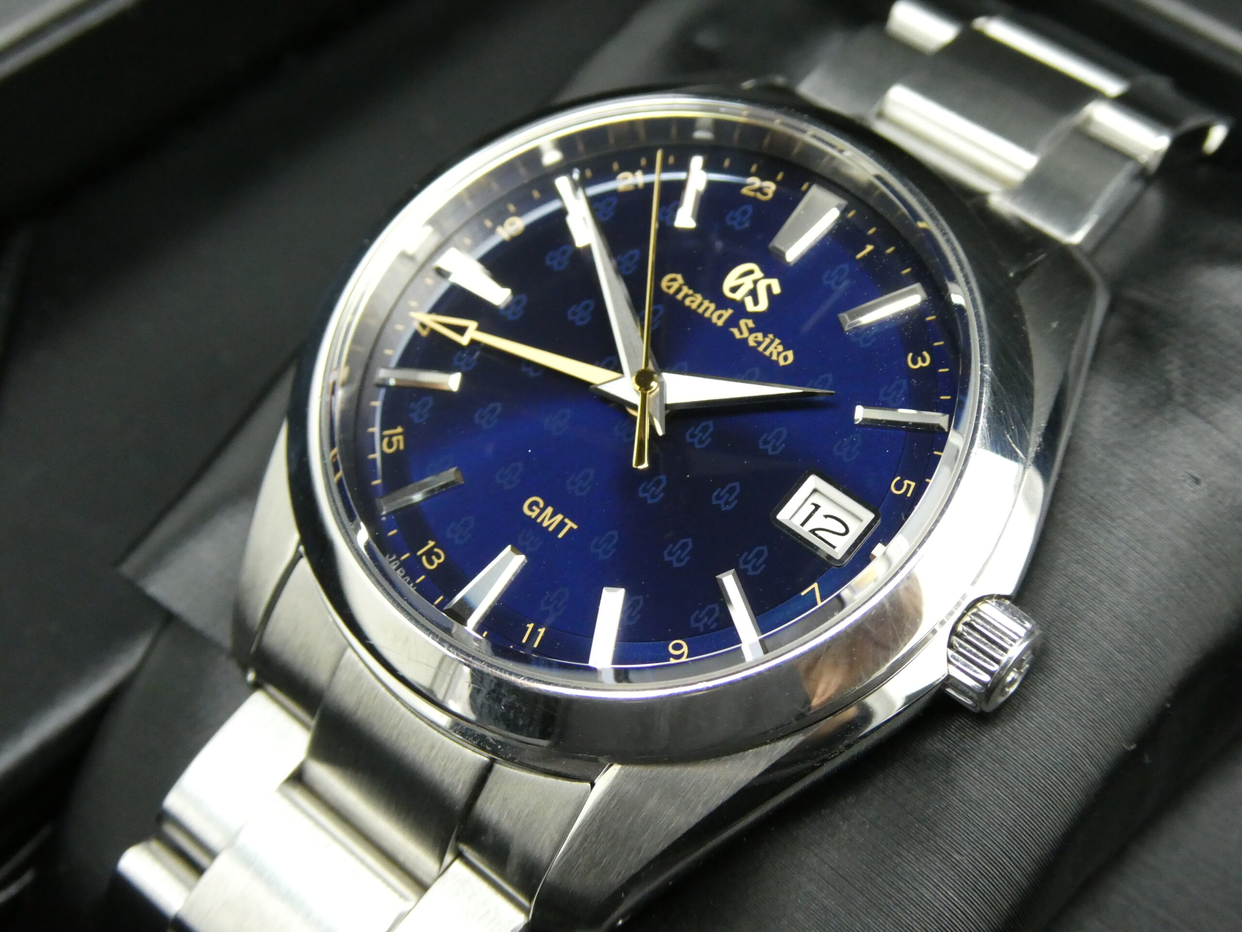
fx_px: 1794
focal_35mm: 50
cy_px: 466
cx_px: 621
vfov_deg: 29.1
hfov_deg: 38.2
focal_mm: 9
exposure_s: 1/80
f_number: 4.1
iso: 640
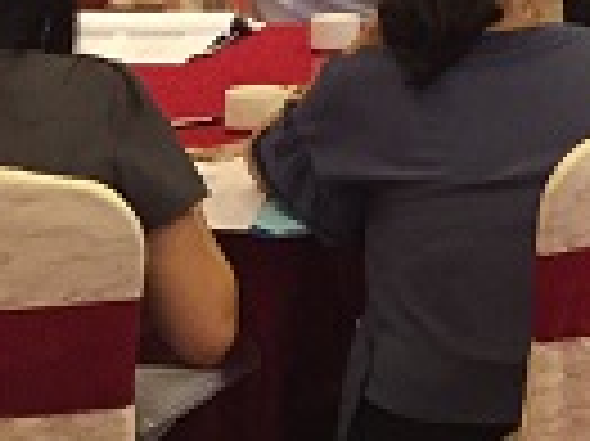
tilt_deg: +1.8
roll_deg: -3.4
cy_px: -468
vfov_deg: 9.5
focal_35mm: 145
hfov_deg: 11.6
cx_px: 1335
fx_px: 2469
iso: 250
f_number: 2.2
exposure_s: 1/25
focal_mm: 4.15
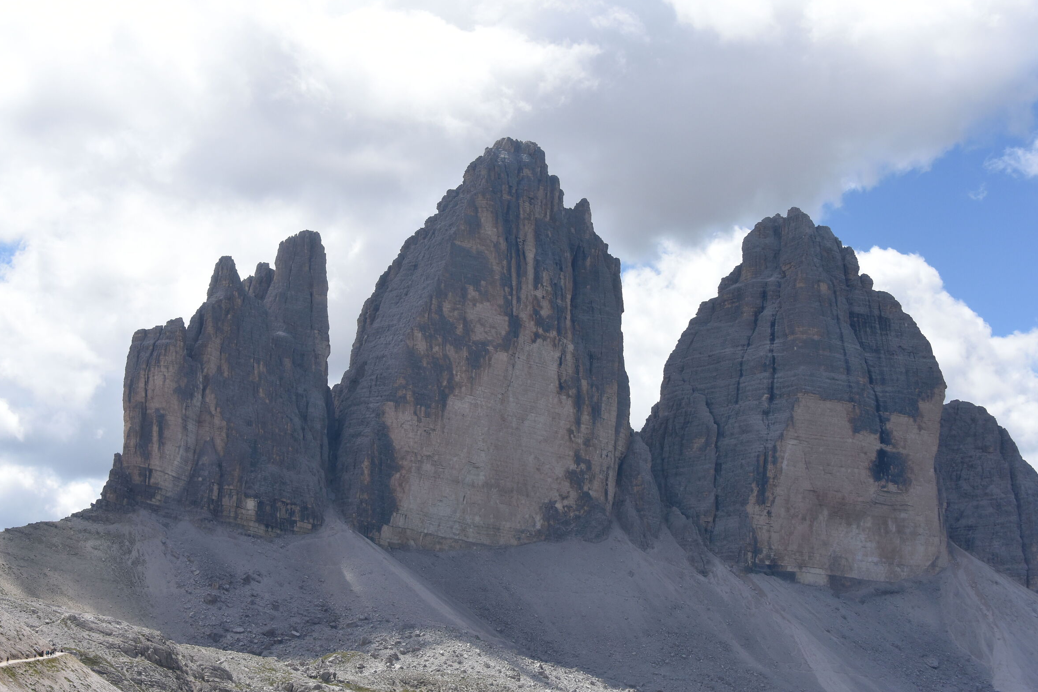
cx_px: 512
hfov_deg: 40.3
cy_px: 351
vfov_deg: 27.5
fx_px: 1413
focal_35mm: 49
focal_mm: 48
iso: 1250
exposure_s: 1/4000
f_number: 8
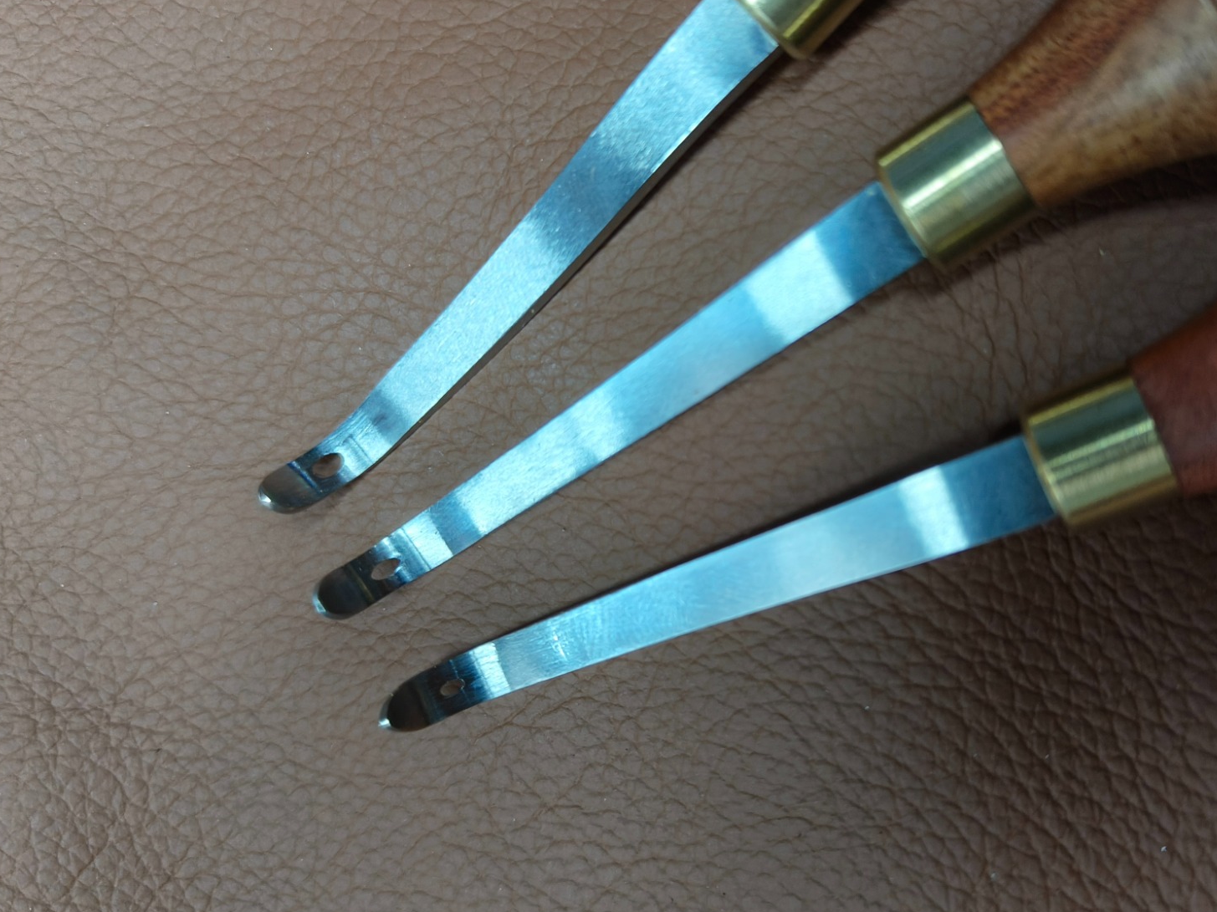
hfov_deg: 55.0
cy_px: 465
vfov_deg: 42.9
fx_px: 1160
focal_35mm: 33
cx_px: 718
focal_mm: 5.59
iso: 250
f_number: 1.8
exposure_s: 1/84
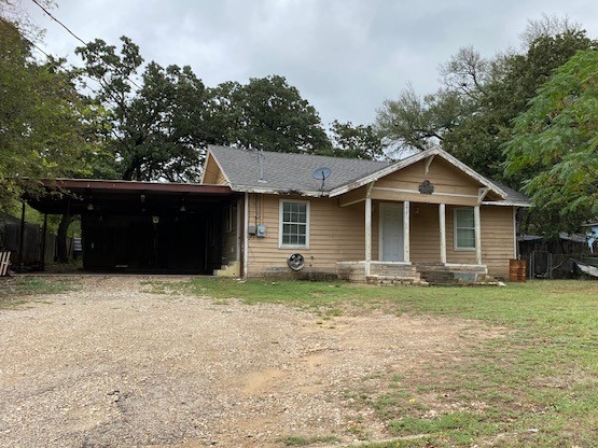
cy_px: 235
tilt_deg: +5.4
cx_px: 337
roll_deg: -0.5
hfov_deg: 59.8
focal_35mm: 30
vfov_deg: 46.8
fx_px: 518
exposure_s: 1/1193
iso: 32
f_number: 1.8
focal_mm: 4.25
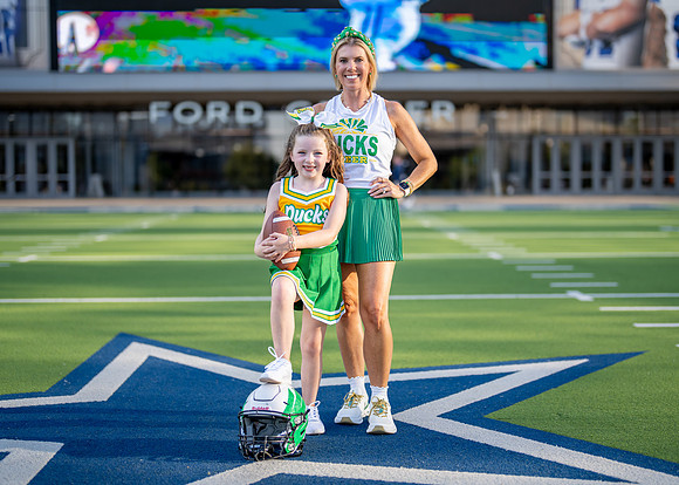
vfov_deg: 23.9
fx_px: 1143
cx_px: 351
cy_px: 240
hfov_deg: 33.1
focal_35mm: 59
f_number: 1.2
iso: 100
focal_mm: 50
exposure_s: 1/2500
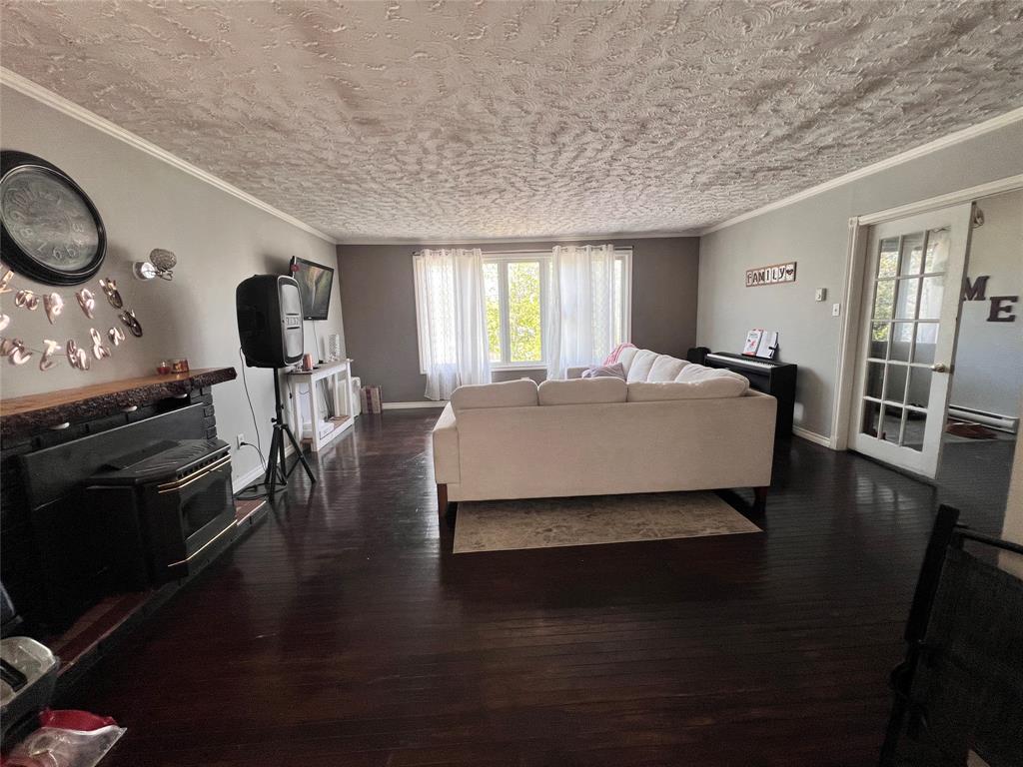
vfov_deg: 89.9
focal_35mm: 13
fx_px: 384
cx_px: 512
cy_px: 384
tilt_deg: -9.4
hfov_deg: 106.2
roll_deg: +2.0
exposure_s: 1/99
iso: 80
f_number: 1.8
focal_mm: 1.57
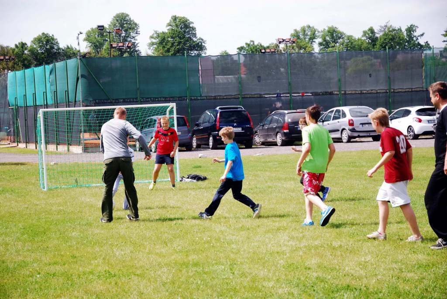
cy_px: 150
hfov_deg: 19.4
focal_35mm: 105
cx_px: 224
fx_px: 1305
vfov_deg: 13.1
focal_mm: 70
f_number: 4.5
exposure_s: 1/640
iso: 250
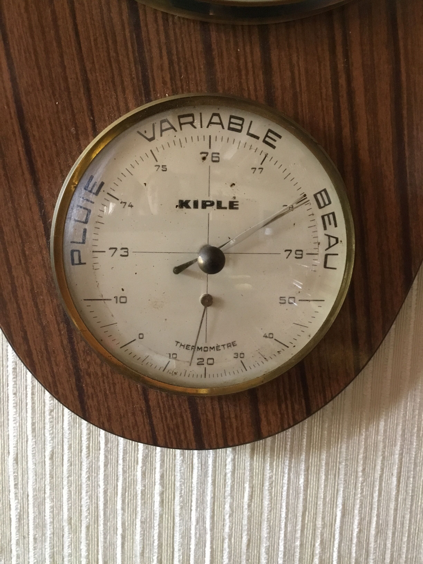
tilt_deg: -7.1
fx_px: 505
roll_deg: -2.1
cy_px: 282
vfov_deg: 58.4
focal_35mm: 31
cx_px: 212
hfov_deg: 45.4
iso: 200
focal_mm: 3.3
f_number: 2.4
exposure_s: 1/20
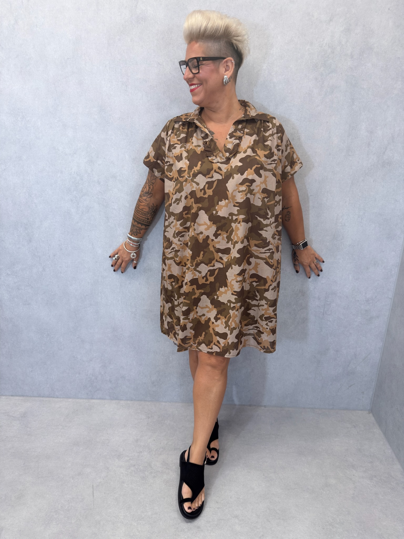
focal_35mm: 24
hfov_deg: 56.8
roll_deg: -1.9
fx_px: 373
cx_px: 202
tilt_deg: -18.2
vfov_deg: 71.6
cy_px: 270
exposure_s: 1/100
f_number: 1.78
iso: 64
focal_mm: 6.76
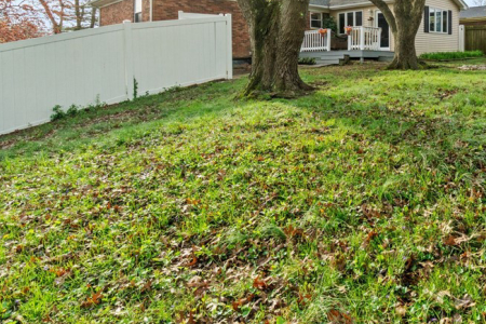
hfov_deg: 66.7
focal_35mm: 25
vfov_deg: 48.1
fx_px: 337
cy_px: 59
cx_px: 368
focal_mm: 10
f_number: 11
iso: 400
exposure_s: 1/200
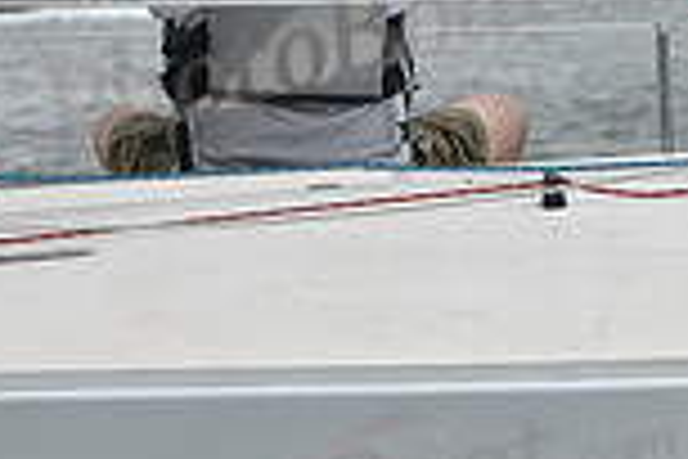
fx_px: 7090
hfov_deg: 5.5
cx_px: 913
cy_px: 209
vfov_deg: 3.7
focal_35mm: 371
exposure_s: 1/1250
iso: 320
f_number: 5.6
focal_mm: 98
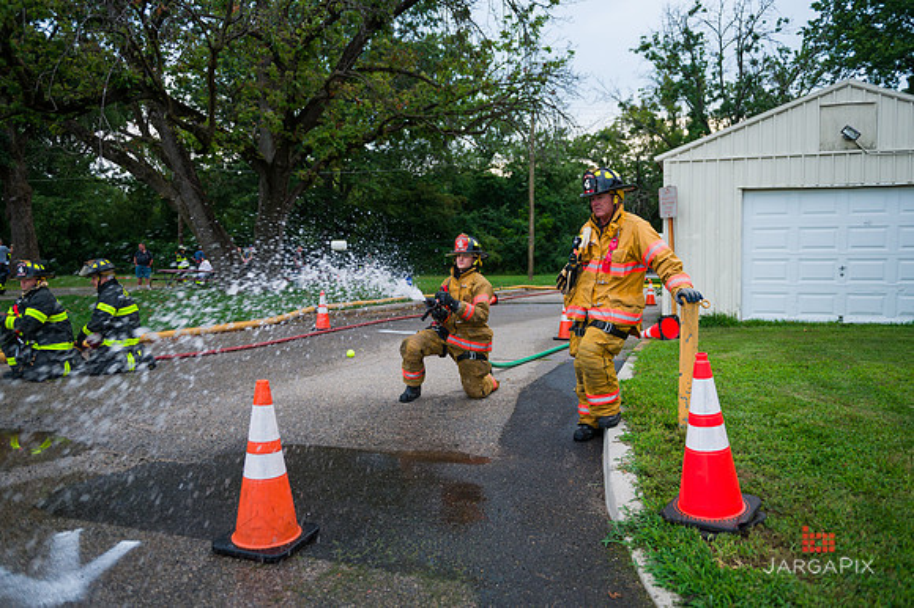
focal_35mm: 27
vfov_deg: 47.9
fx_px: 685
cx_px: 457
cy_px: 304
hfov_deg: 67.4
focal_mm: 27
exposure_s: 1/250
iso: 500
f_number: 3.2
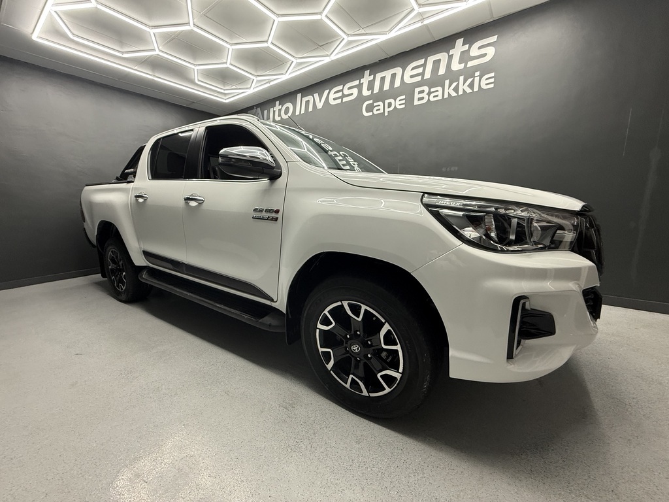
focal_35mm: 14
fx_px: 271
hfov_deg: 102.1
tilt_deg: -9.7
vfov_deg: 85.7
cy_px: 251
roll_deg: +1.7
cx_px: 334
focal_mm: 2.22
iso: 200
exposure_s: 1/100
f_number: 2.2
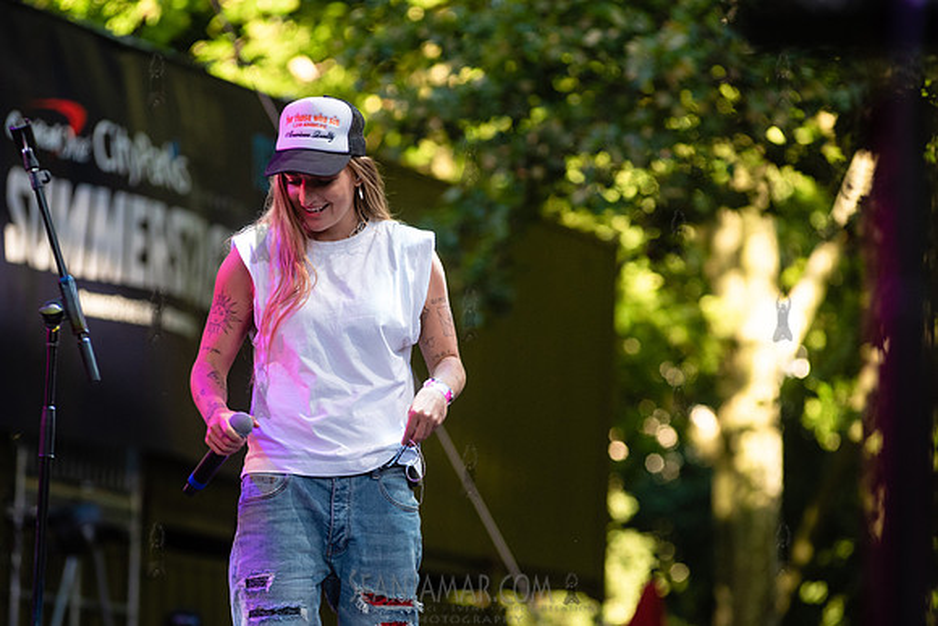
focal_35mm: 200
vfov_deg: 6.9
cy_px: 338
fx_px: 5200
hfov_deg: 10.3
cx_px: 456
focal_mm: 185
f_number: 4
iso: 1000
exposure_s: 1/400
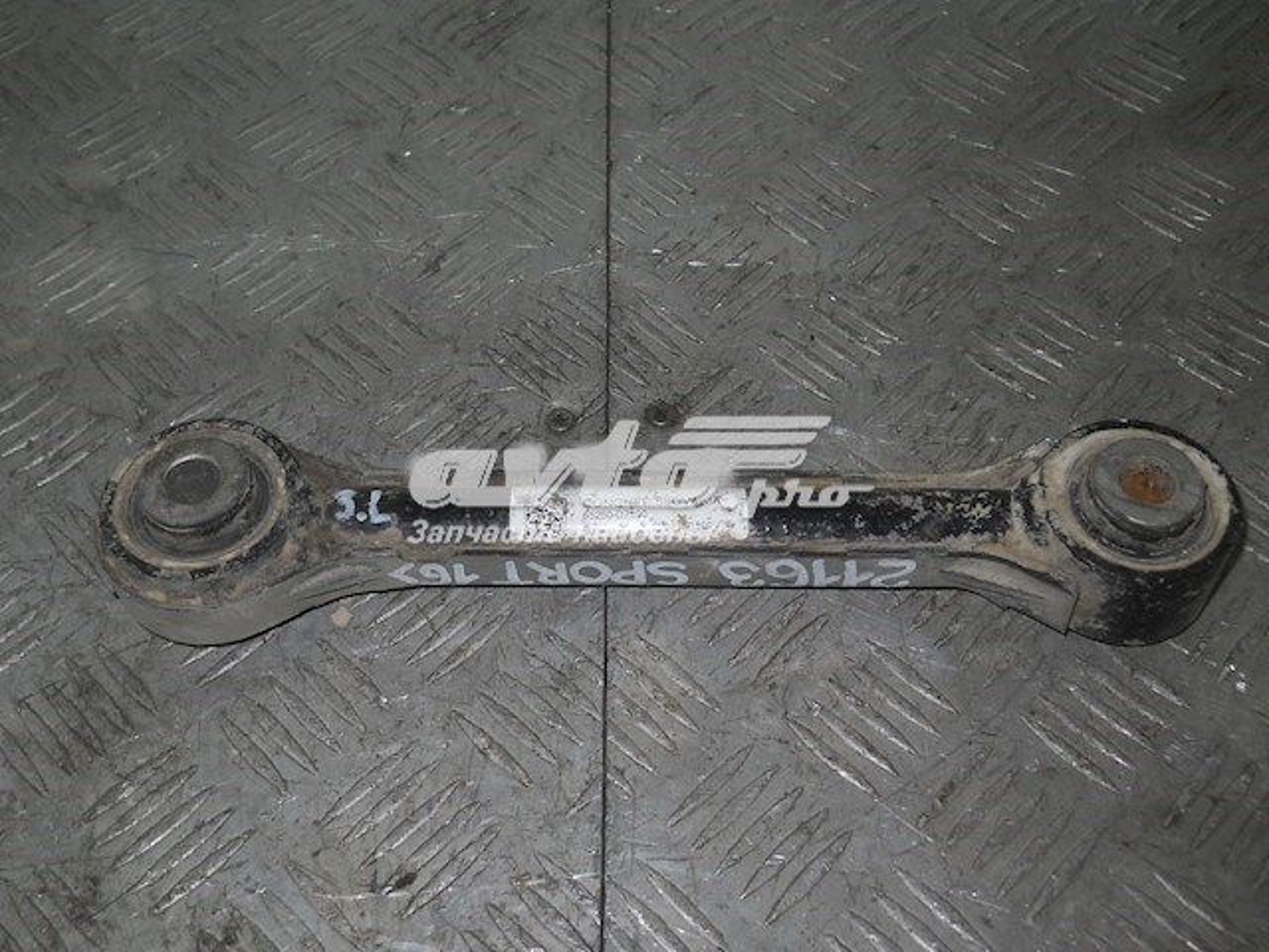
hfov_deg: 45.8
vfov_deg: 35.1
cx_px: 634
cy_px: 476
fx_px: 1503
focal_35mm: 41
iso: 80
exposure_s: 1/30
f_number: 5.5
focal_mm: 6.72
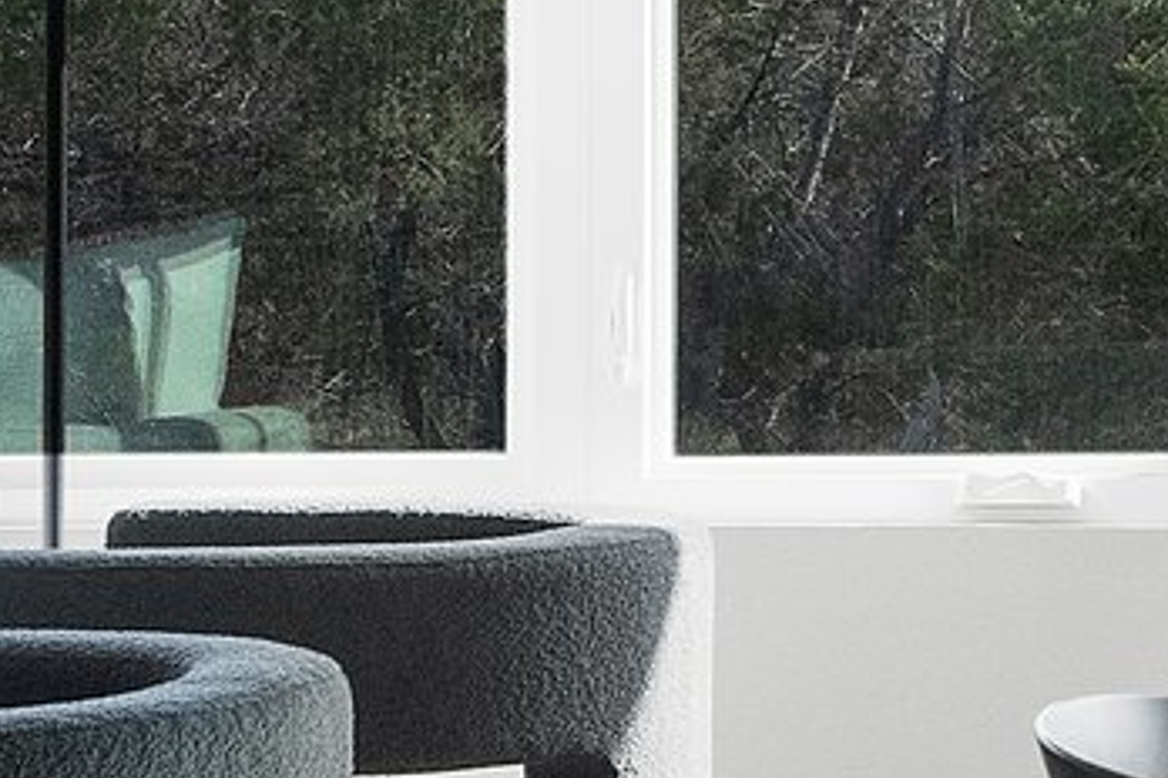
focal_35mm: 206
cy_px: -15
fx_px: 6683
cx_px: 2292
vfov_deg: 6.6
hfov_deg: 9.4
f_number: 8
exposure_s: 1/160
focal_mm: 35
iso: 2000
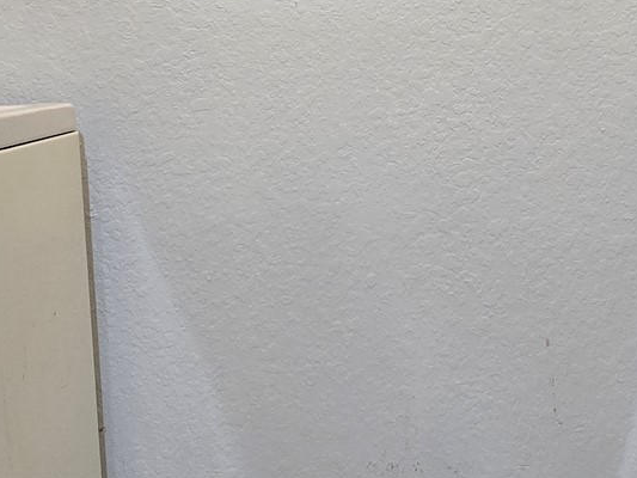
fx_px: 718
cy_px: 117
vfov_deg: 36.0
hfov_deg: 47.4
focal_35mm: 39
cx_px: 396
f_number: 2.2
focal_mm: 2.2
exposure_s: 1/60
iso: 320
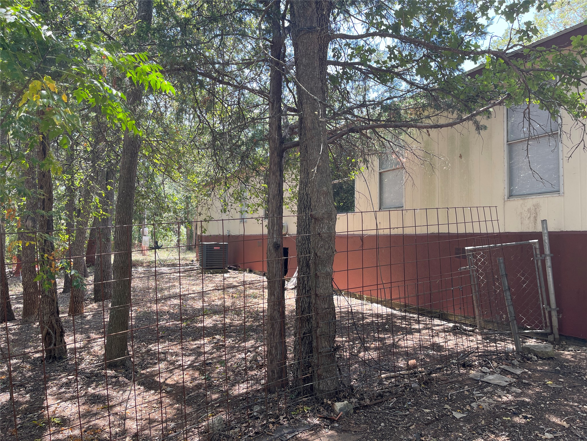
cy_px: 220
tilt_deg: +2.2
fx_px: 441
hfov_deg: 67.3
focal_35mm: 26
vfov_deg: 53.1
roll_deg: -0.4
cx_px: 294
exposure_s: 1/229
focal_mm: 5.1
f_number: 1.6
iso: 40
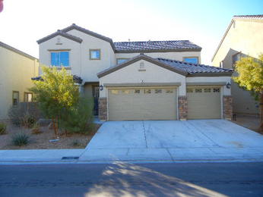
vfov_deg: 46.8
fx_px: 228
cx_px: 132
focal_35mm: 30
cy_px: 98
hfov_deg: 59.9
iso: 160
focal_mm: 5.4
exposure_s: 1/386
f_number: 3.5
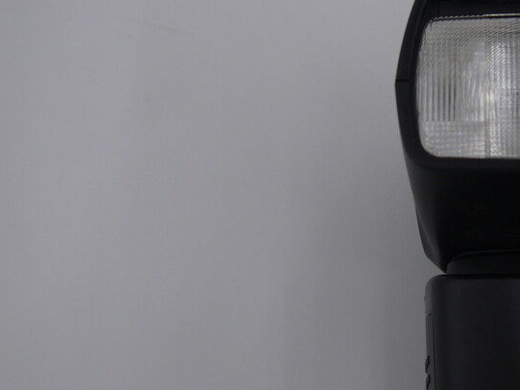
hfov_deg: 24.2
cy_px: 240
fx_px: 1142
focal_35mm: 76
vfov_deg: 19.4
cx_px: 555
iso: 160
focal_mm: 17
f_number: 4
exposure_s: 1/100
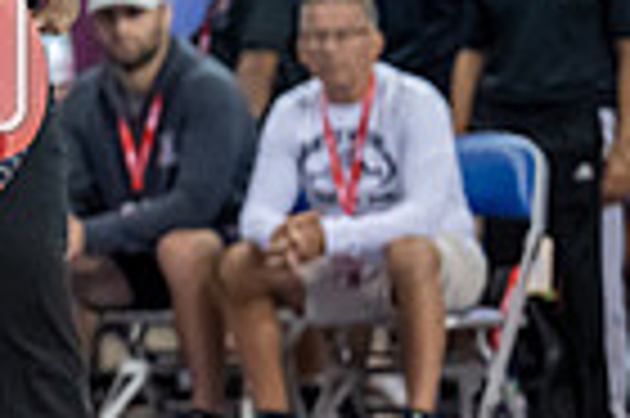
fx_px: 6869
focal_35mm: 393
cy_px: 160
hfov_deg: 5.1
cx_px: -676
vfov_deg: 3.5
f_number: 2.8
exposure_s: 1/800
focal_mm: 79
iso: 3200
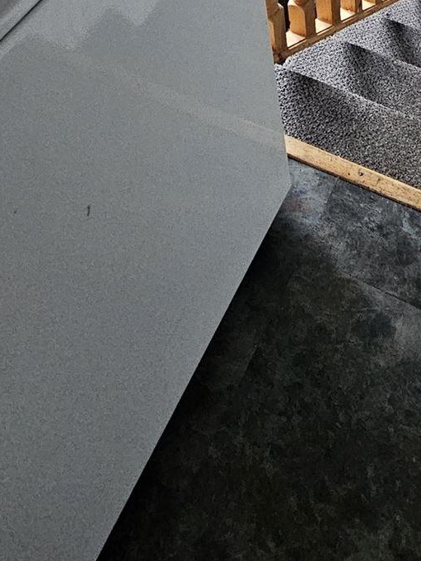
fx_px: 713
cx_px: 398
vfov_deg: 24.8
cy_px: -381
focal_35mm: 44
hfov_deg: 31.0
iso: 400
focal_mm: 2.2
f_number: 2.2
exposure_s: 1/60
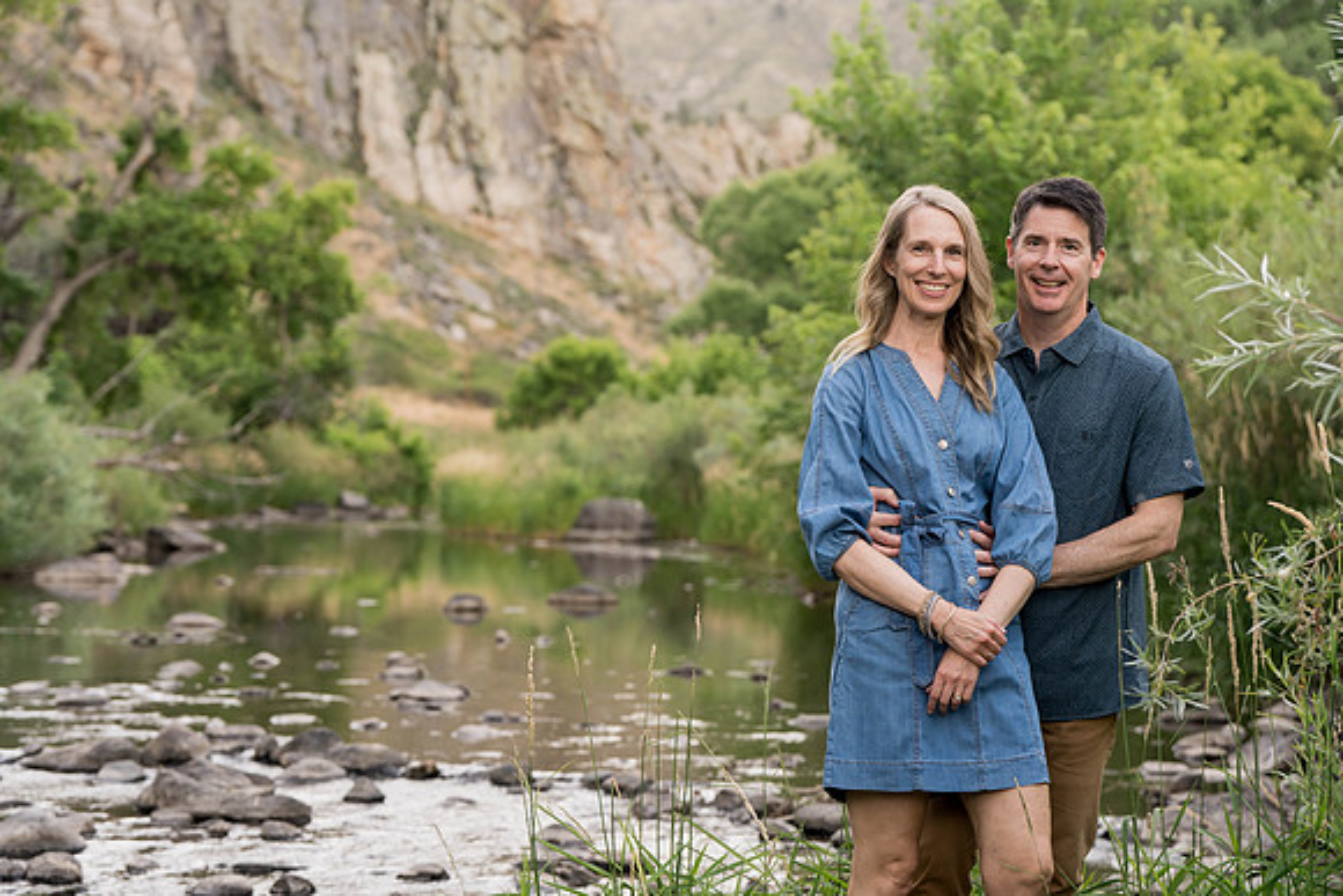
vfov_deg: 16.5
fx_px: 3097
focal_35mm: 83
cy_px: 448
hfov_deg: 24.5
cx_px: 672
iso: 800
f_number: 4.5
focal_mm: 83
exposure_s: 1/160
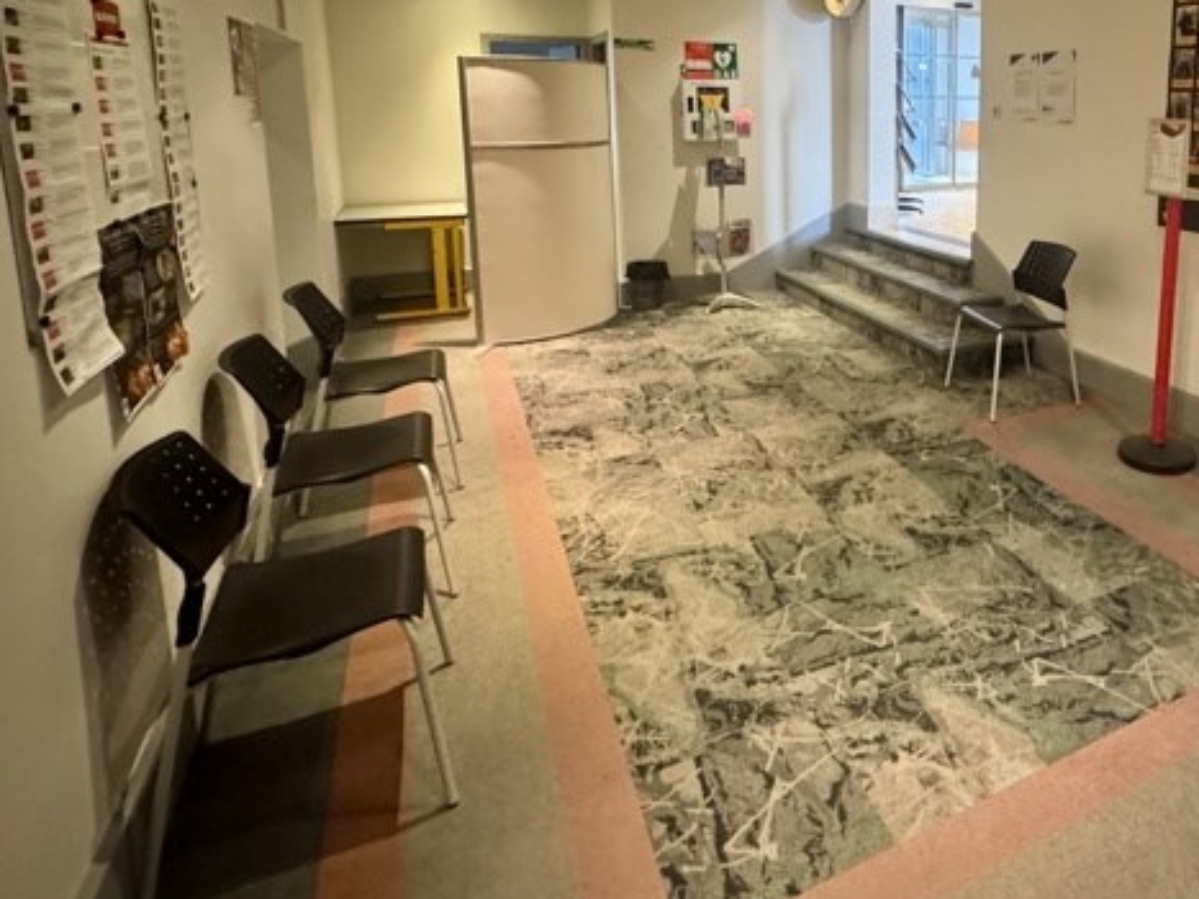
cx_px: 919
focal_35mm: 24
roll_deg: -1.0
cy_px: 223
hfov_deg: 66.5
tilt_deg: -8.1
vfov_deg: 54.1
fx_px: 831
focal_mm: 2.22
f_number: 2.2
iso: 1250
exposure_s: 1/50
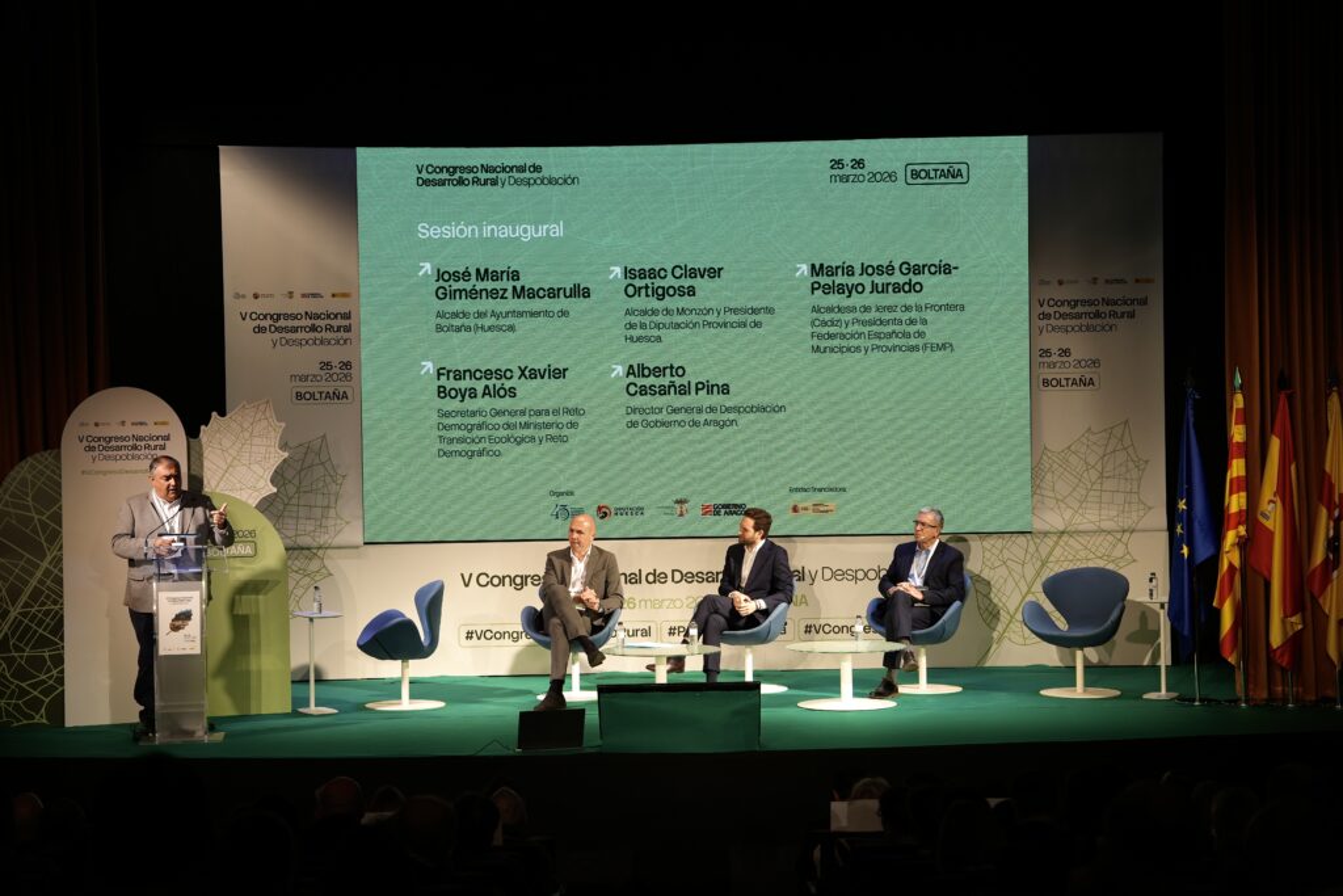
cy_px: 448
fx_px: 2612
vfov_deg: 19.5
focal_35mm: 70
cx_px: 672
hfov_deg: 28.8
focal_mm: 70
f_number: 4
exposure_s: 1/160
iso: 1000
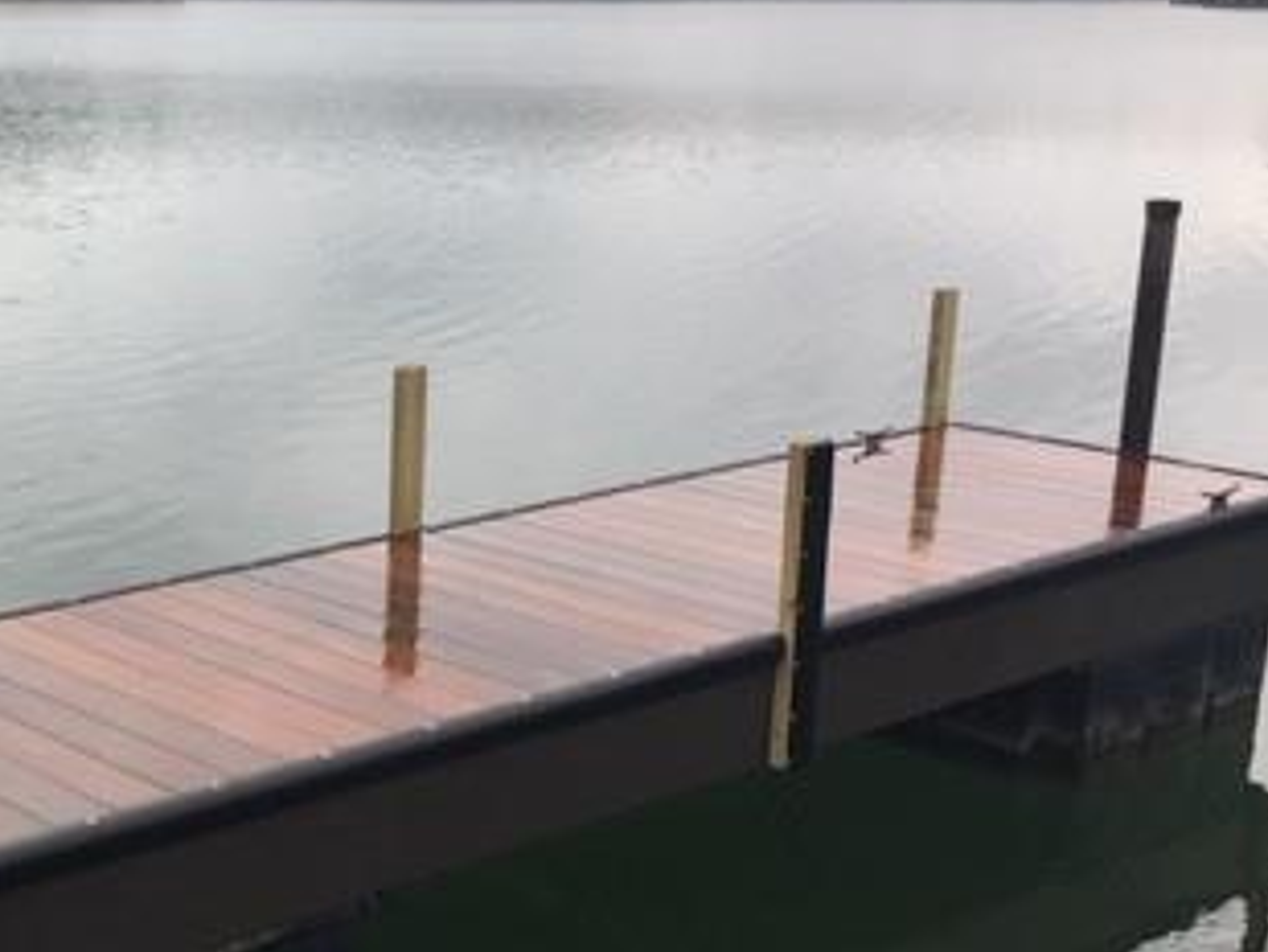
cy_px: 562
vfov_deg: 24.4
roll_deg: -1.8
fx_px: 2199
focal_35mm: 60
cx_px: 119
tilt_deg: -14.4
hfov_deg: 30.7
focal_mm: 4.15
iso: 25
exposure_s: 1/327
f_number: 2.2
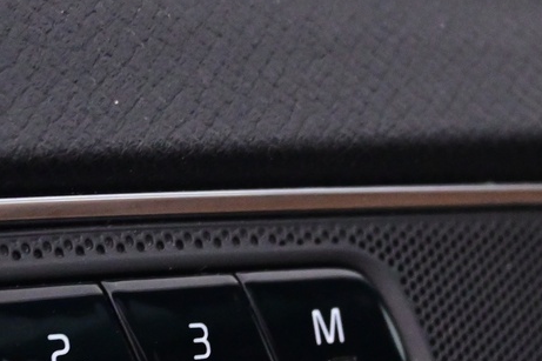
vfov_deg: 11.1
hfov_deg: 17.2
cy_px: 529
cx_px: 179
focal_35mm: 119
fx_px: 1785
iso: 2800
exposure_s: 1/40
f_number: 4
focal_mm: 22.5
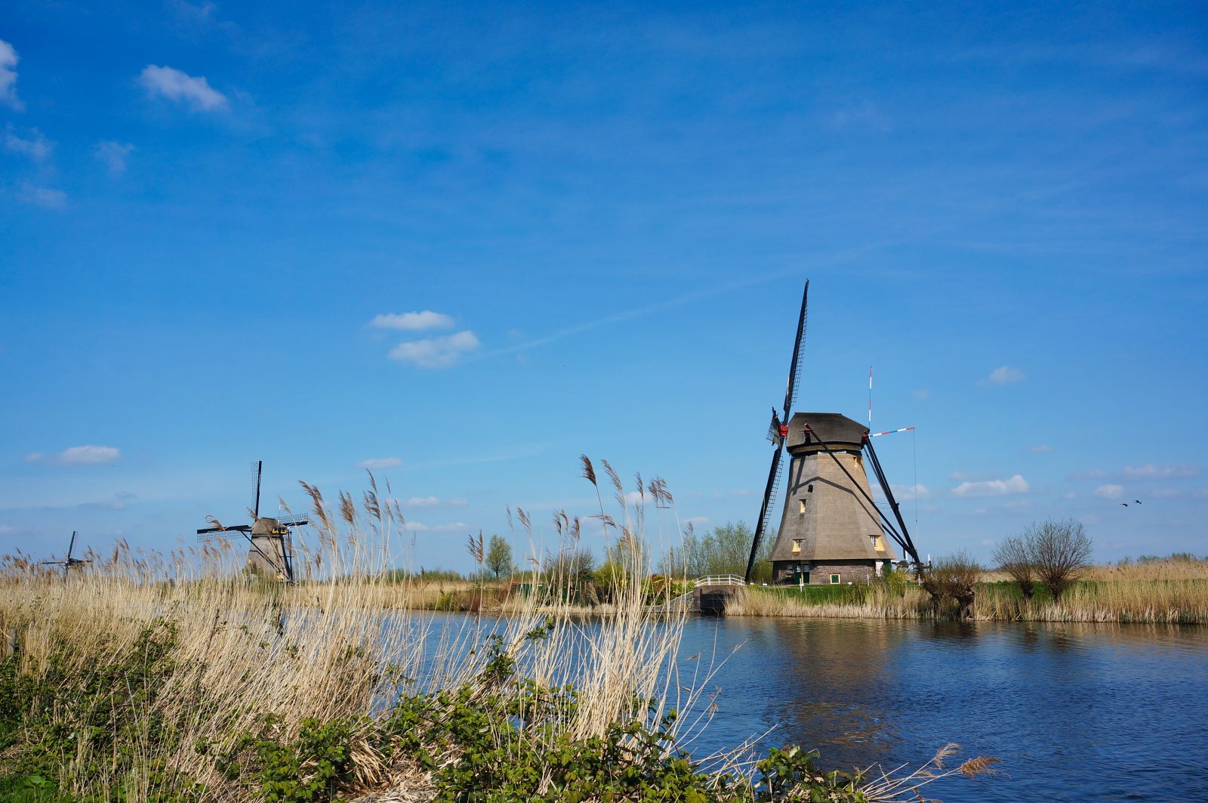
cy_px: 402
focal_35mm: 32
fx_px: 1056
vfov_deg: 41.6
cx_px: 604
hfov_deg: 59.5
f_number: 8
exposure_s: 1/400
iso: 100
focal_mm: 21
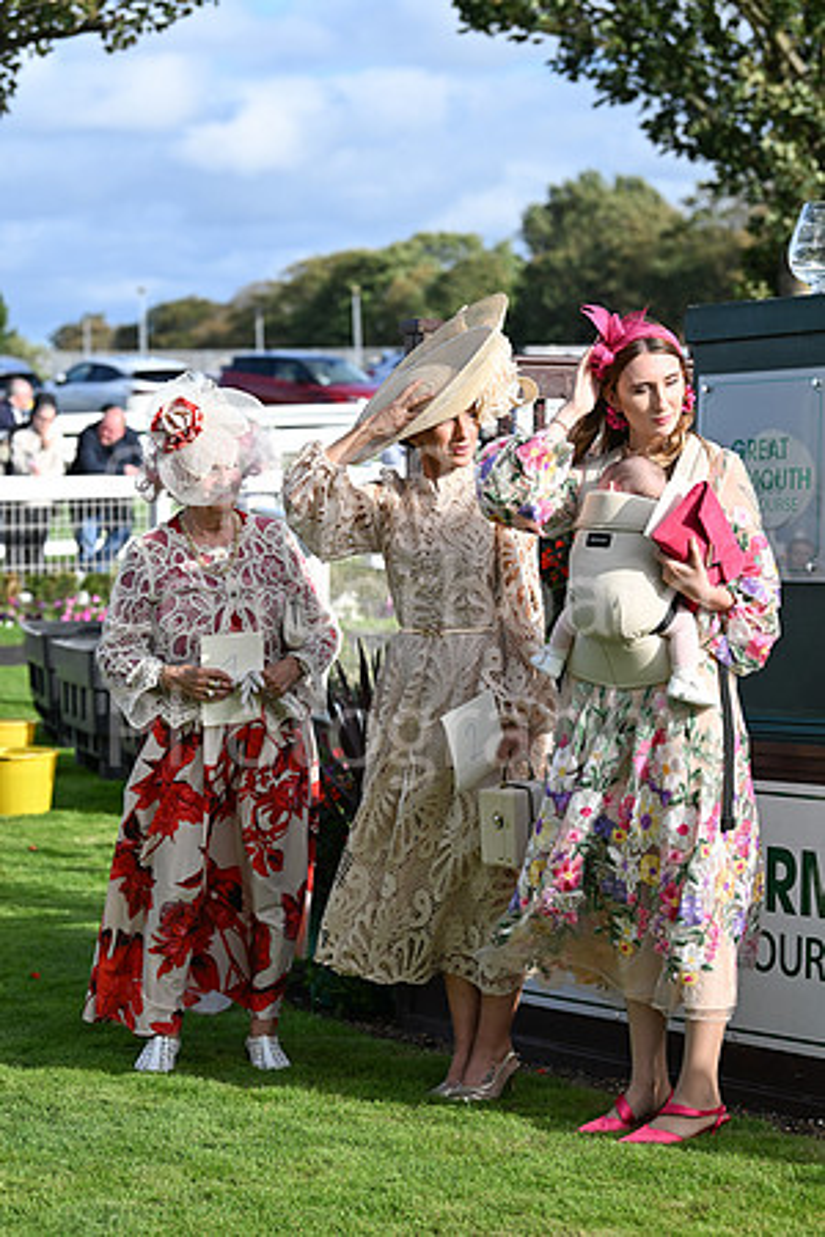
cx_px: 412
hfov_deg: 13.4
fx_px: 3506
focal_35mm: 102
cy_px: 618
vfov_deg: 20.0
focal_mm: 102
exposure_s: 1/2500
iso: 500
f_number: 5
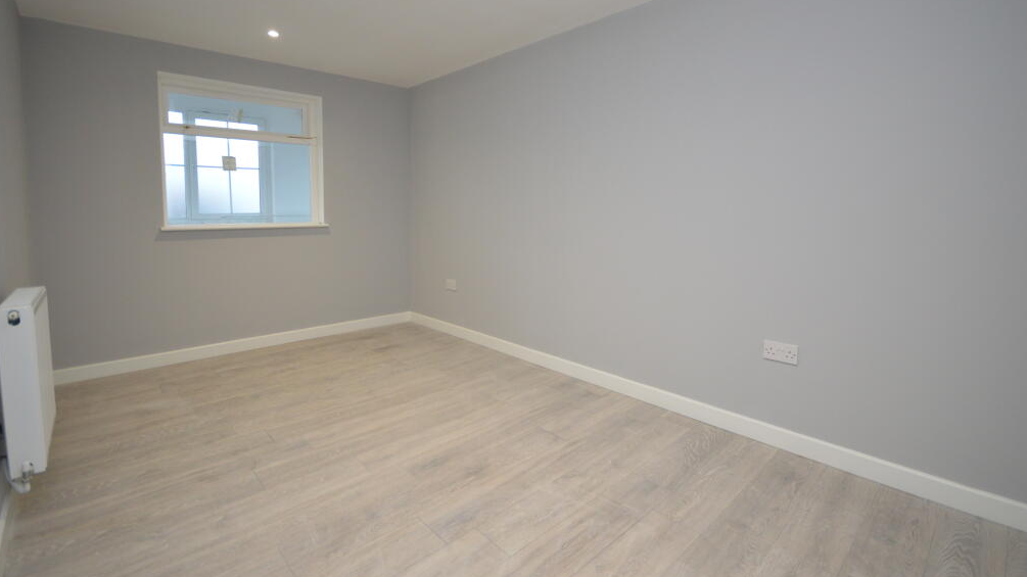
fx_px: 436
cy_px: 234
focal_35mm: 16
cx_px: 513
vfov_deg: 66.5
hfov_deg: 99.4
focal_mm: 10
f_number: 4
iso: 900
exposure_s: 1/60
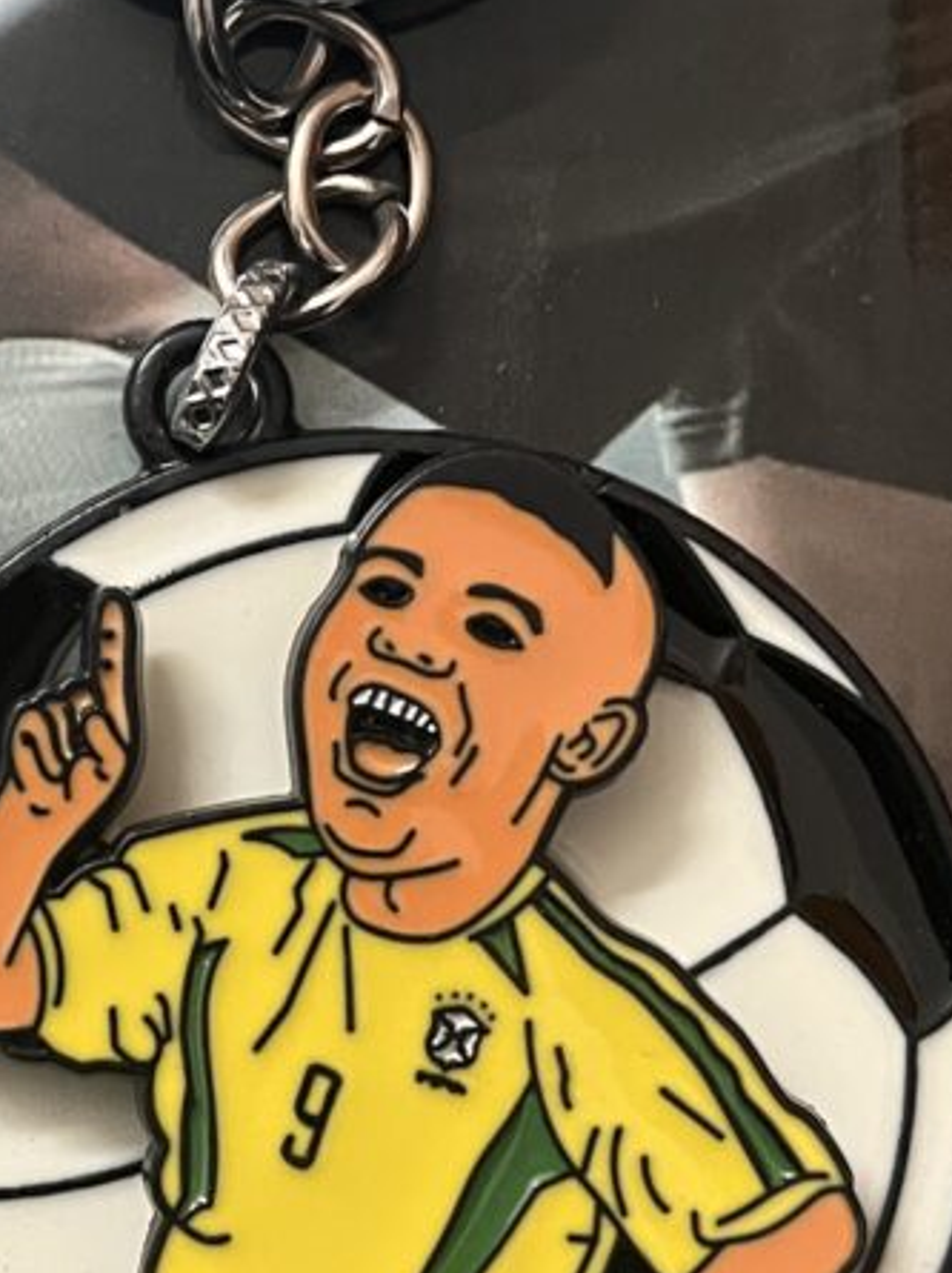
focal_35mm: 39
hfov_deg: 36.4
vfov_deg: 47.7
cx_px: 314
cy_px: 742
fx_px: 1432
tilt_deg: -81.4
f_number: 1.6
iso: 500
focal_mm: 5.1
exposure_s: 1/33
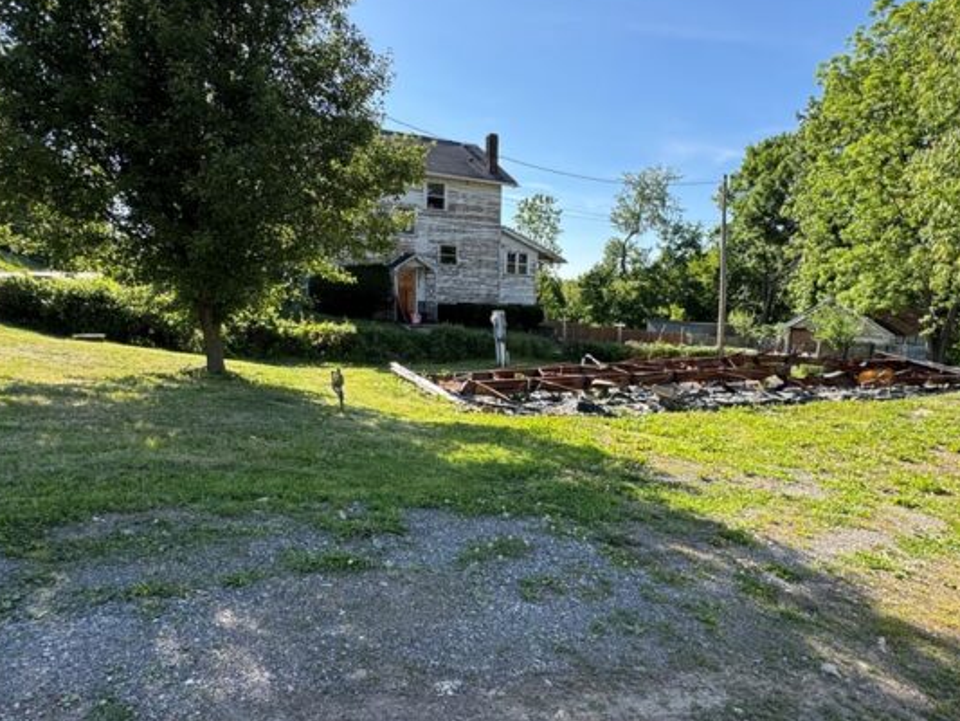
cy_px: 398
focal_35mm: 21
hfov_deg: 79.0
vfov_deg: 63.3
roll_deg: -1.3
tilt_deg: -10.8
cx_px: 495
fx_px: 583
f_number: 2.2
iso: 40
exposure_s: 1/421
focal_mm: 2.22
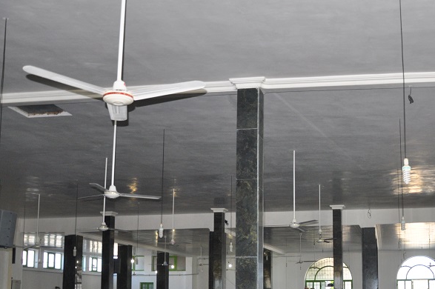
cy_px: 217
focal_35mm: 46
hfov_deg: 40.8
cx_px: 356
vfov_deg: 28.7
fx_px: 555
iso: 720
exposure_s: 1/125
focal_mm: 18
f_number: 3.5
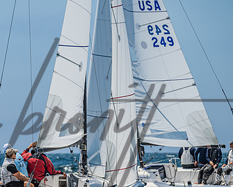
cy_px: 117
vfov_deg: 3.1
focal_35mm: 493
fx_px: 3400
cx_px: 66
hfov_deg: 3.9
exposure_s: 1/2000
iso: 400
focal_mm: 300
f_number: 6.3
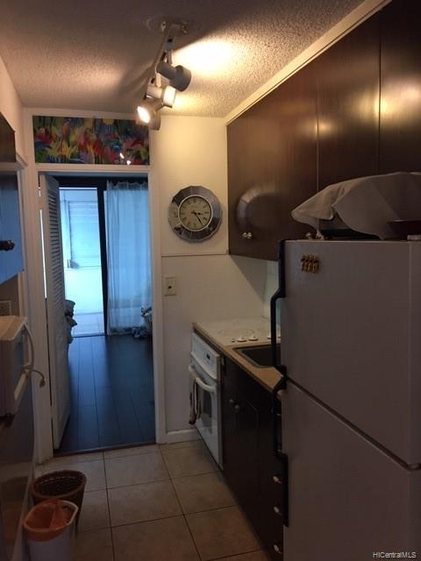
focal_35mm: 29
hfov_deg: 48.2
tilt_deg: -4.7
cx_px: 210
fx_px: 470
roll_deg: +1.2
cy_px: 280
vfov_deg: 61.7
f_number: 2.2
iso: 80
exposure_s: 1/15
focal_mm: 4.15
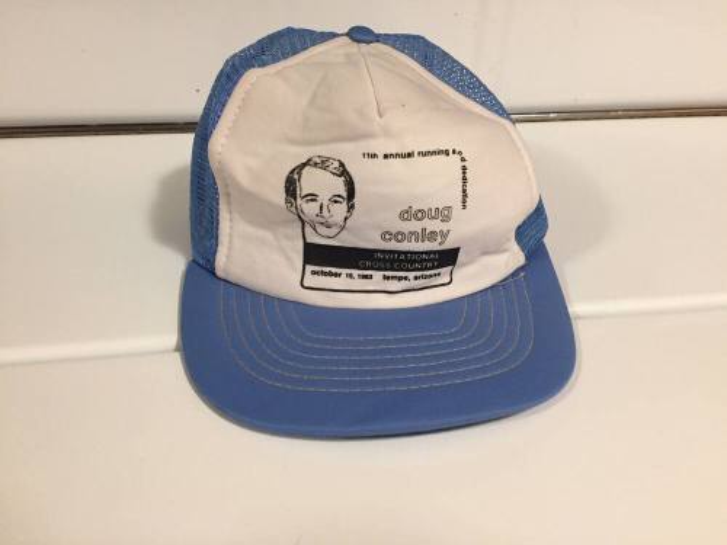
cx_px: 364
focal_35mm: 29
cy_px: 272
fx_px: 609
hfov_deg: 61.7
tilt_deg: -33.4
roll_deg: -0.4
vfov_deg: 48.2
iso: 200
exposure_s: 1/30
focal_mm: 4.15
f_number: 2.2
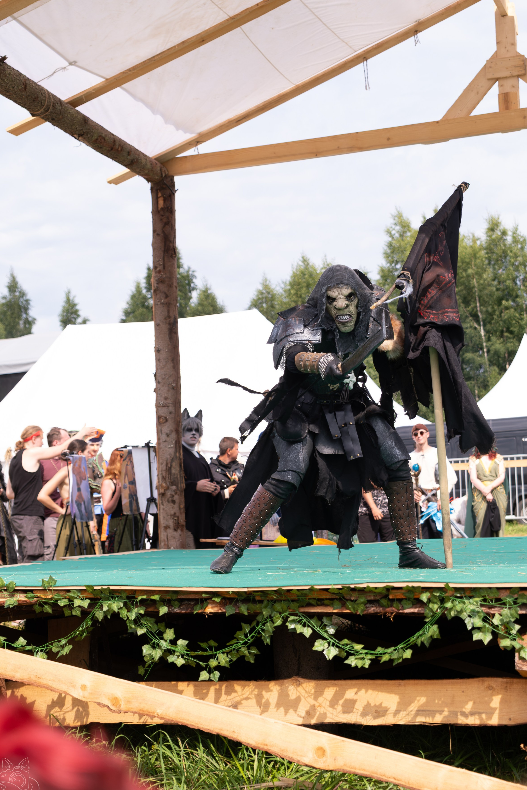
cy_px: 361
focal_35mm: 64
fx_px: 1405
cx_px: 280
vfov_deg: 31.4
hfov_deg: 21.2
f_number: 3.2
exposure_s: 1/1250
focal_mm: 36.5
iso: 160
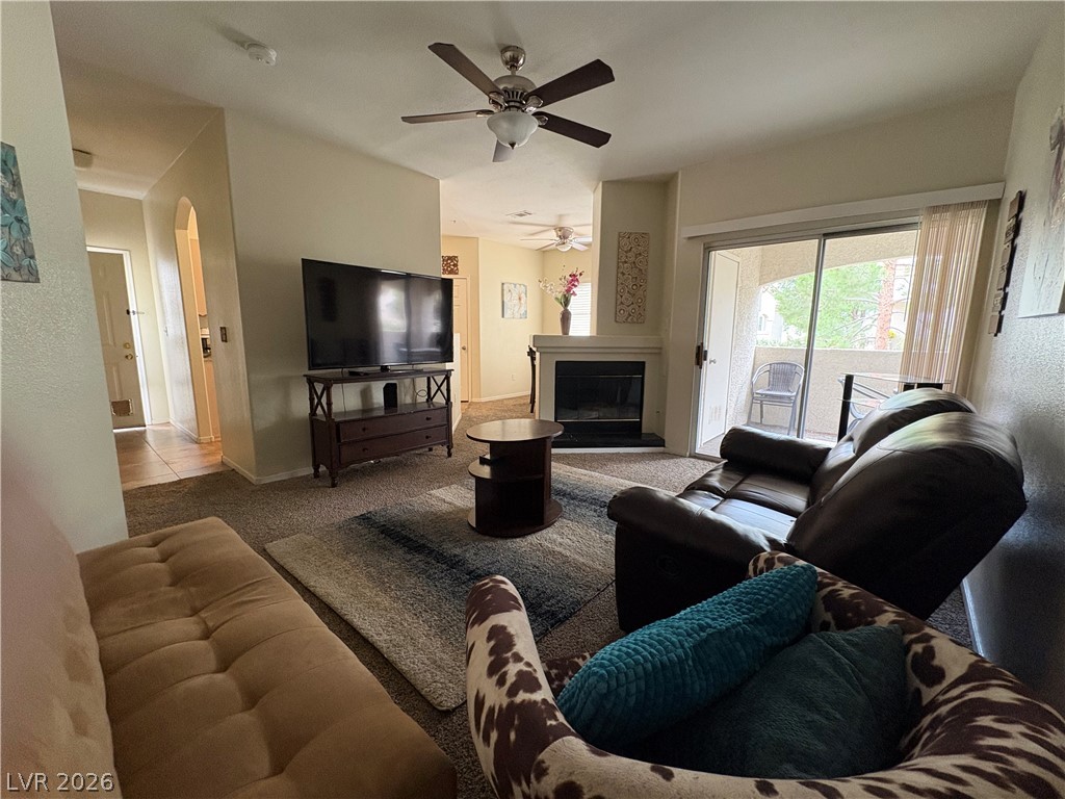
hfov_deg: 102.1
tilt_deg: -8.8
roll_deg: -0.3
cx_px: 532
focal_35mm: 14
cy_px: 400
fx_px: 431
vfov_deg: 85.7
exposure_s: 1/60
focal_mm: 2.22
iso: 400
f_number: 2.2
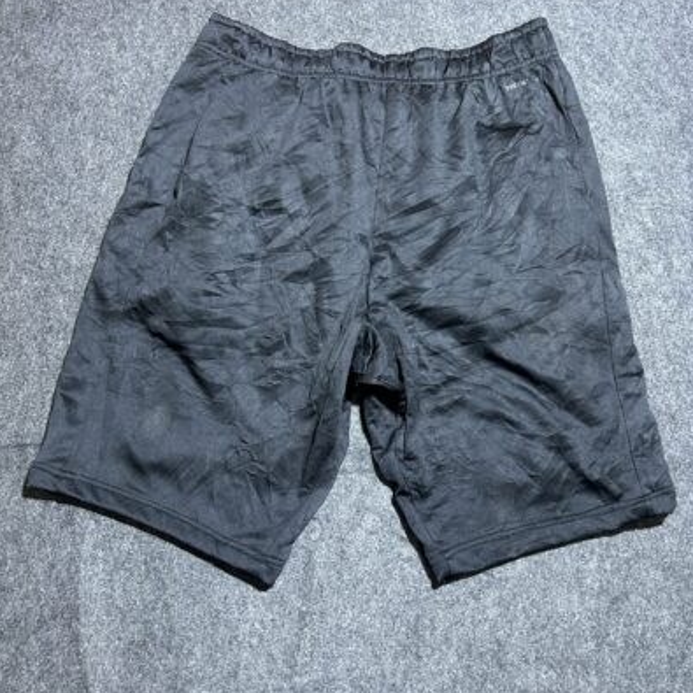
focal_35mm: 31
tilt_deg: -52.5
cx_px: 346
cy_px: 362
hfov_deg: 52.5
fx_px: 702
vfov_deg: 52.5
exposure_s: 1/50
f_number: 1.5
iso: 250
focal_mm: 5.7
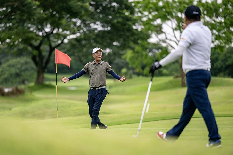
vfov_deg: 6.9
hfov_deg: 10.3
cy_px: 78
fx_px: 1294
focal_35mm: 200
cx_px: 116
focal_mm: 200
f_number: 2.8
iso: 450
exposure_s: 1/2000
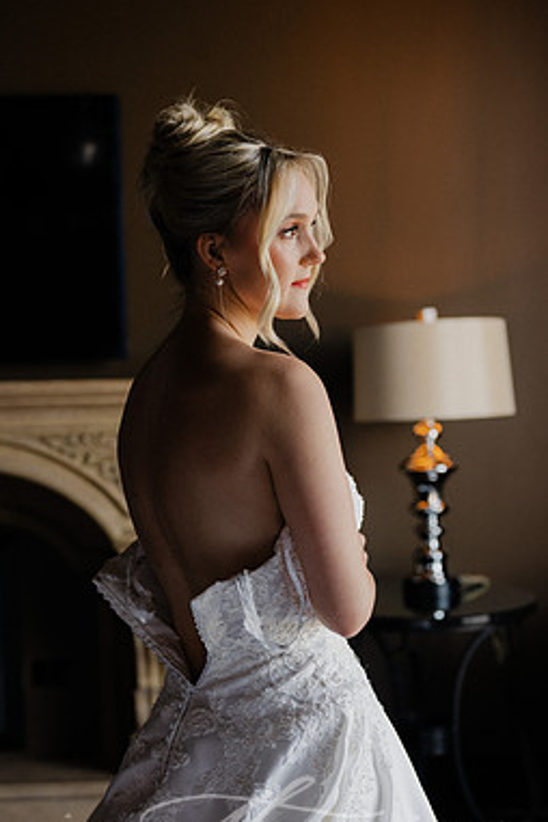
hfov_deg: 23.0
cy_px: 442
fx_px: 1347
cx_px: 250
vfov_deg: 33.9
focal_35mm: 59
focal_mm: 50
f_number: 2.8
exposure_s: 1/320
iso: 800
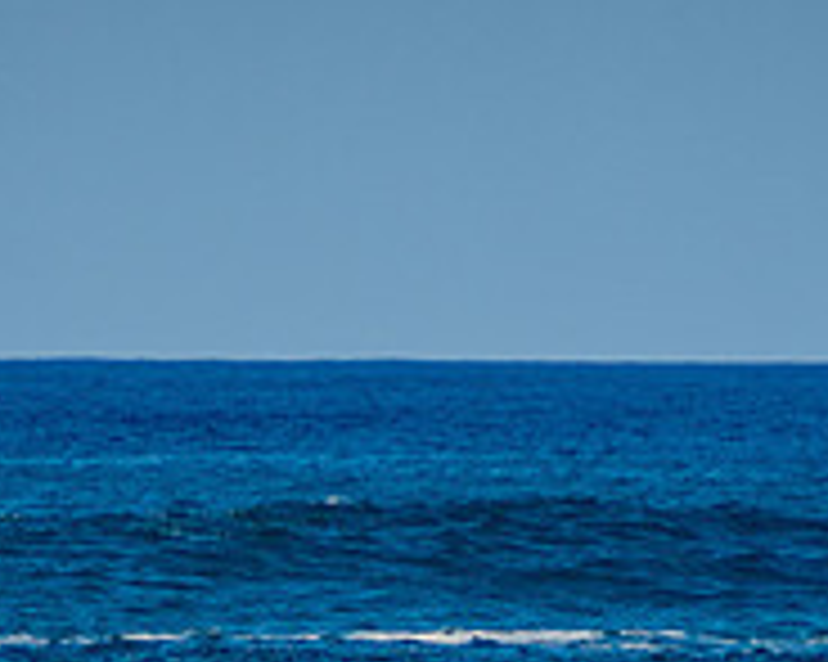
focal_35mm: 1816
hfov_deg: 1.1
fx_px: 44479
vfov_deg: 0.9
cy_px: 862
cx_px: 405
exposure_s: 1/2000
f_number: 5.6
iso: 360
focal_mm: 400
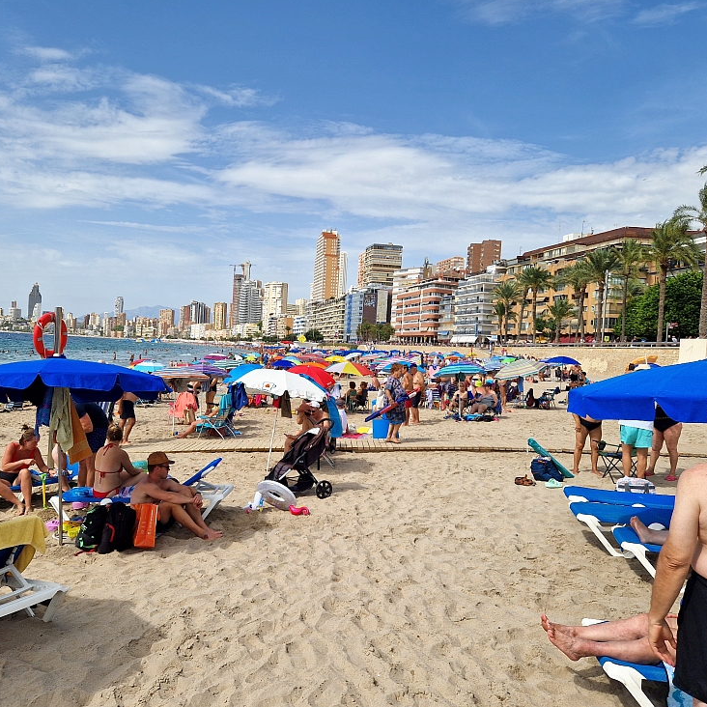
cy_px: 345
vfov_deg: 57.3
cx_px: 297
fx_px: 647
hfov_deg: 57.0
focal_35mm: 28
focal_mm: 5.4
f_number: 1.8
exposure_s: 1/3136
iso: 50
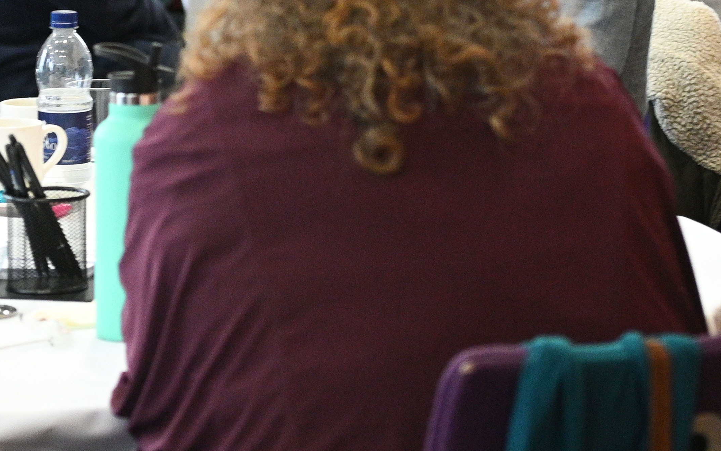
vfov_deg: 6.5
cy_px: 110
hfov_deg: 10.3
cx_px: -2
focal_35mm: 202
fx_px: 3969
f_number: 4
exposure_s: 1/125
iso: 3200
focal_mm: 70
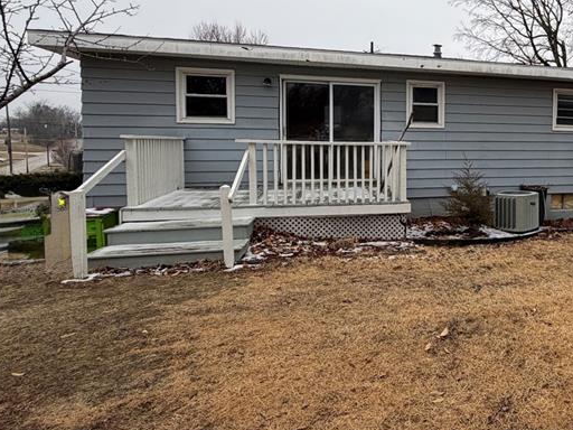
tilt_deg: -3.0
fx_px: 463
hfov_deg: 56.9
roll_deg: -0.5
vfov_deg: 49.2
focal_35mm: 28
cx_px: 487
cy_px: 160
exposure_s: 1/502
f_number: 2.2
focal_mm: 2.22
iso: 64
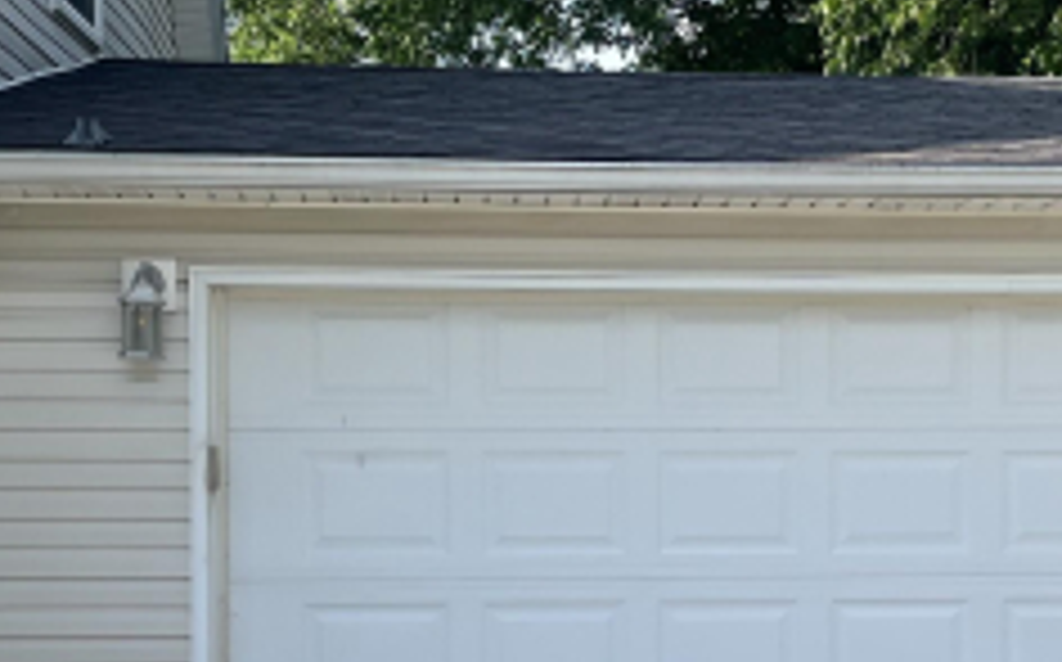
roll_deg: +1.2
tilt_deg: +0.6
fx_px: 2255
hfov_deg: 26.3
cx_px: 709
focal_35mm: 78
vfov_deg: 16.6
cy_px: 531
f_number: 1.6
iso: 50
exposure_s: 1/1721
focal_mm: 5.1
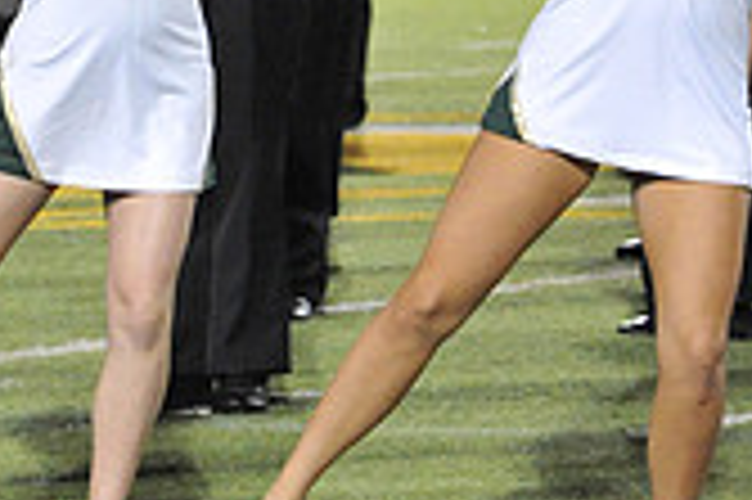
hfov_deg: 3.9
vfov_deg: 2.6
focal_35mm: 521
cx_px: -410
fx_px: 10872
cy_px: -41
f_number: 6.3
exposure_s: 1/160
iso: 6400
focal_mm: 150
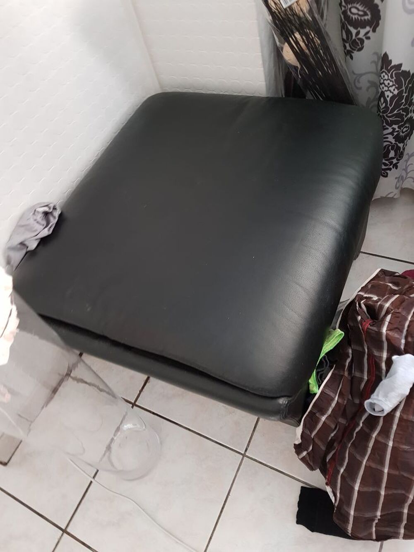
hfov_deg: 53.1
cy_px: 276
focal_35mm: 26
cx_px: 207
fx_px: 415
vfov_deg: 67.3
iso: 200
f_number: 1.7
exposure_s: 1/11
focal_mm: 4.2
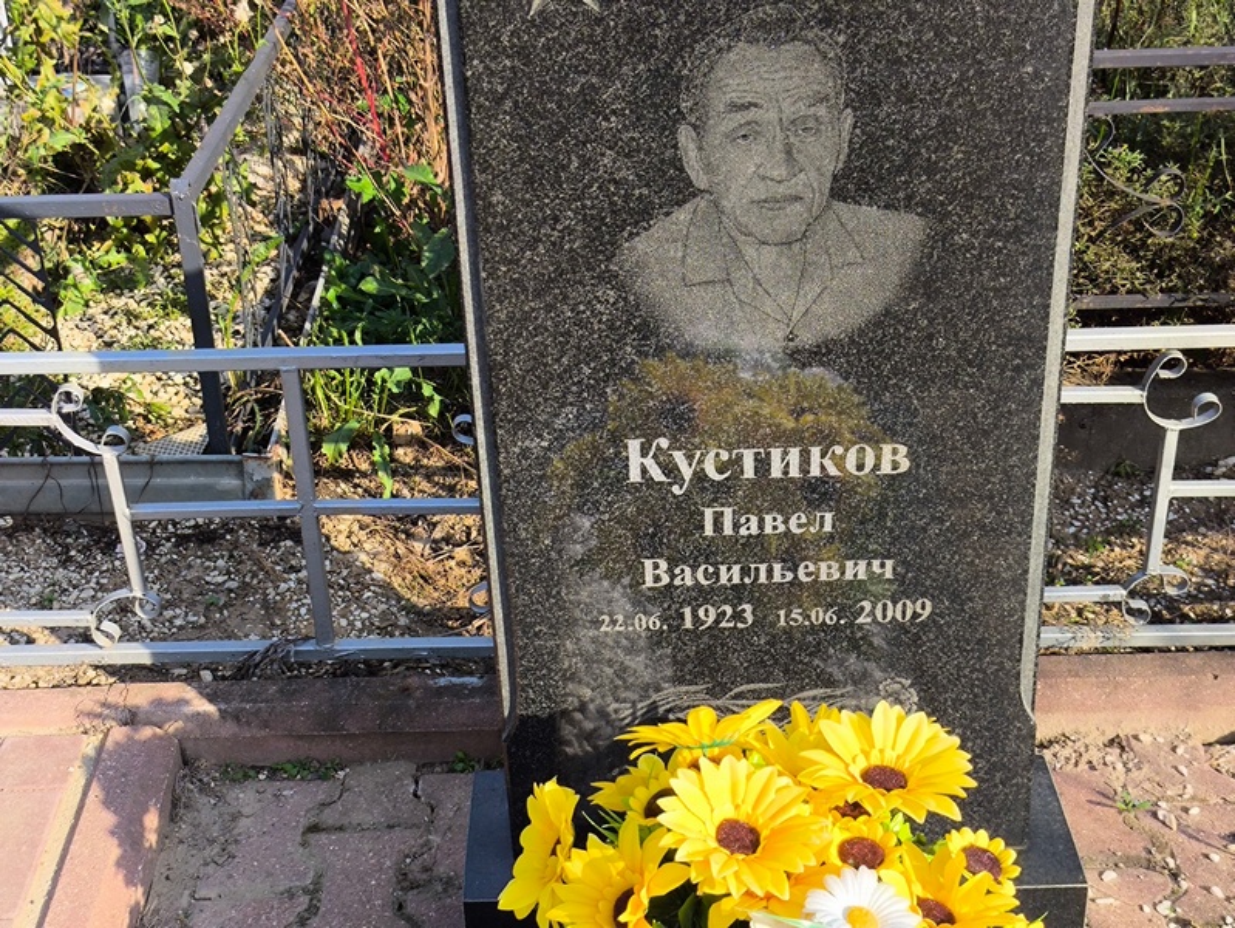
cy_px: 464
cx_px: 618
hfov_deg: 38.2
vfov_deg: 29.1
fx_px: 1785
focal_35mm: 50
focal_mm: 4.71
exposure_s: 1/1247
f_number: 1.7
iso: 50
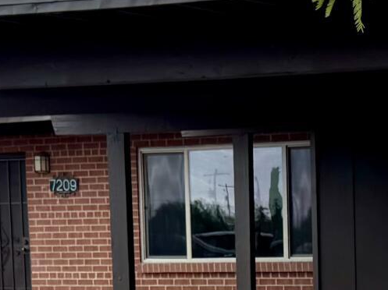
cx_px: 441
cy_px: 413
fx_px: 1624
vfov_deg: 9.9
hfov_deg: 13.3
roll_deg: +0.6
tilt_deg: -5.3
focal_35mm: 145
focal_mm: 6.76
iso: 80
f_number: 1.78
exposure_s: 1/2506
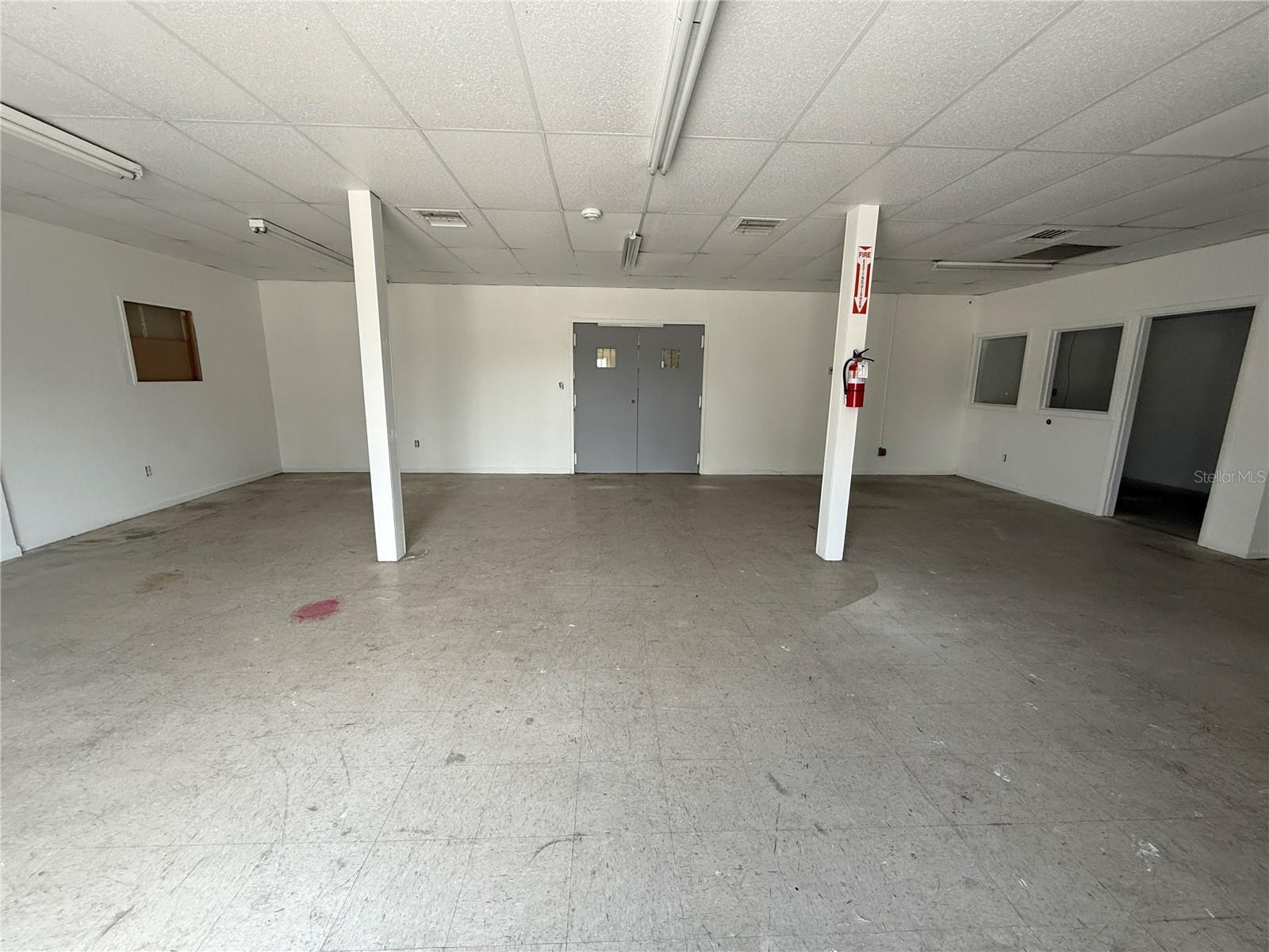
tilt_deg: -11.0
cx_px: 634
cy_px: 476
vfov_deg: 85.7
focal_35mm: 14
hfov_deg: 102.1
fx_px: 513
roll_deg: -1.1
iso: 200
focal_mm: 2.22
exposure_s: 1/99
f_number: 2.2
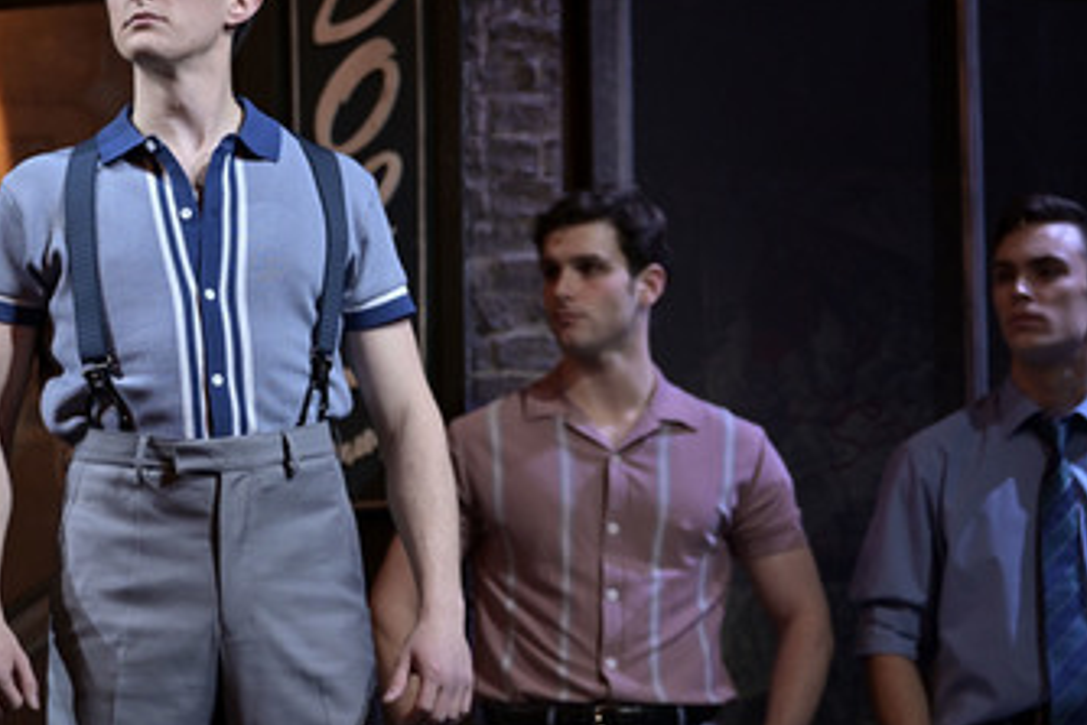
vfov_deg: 5.7
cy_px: 289
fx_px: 7340
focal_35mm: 243
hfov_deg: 8.5
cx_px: 522
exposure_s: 1/125
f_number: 5.3
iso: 1000
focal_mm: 180
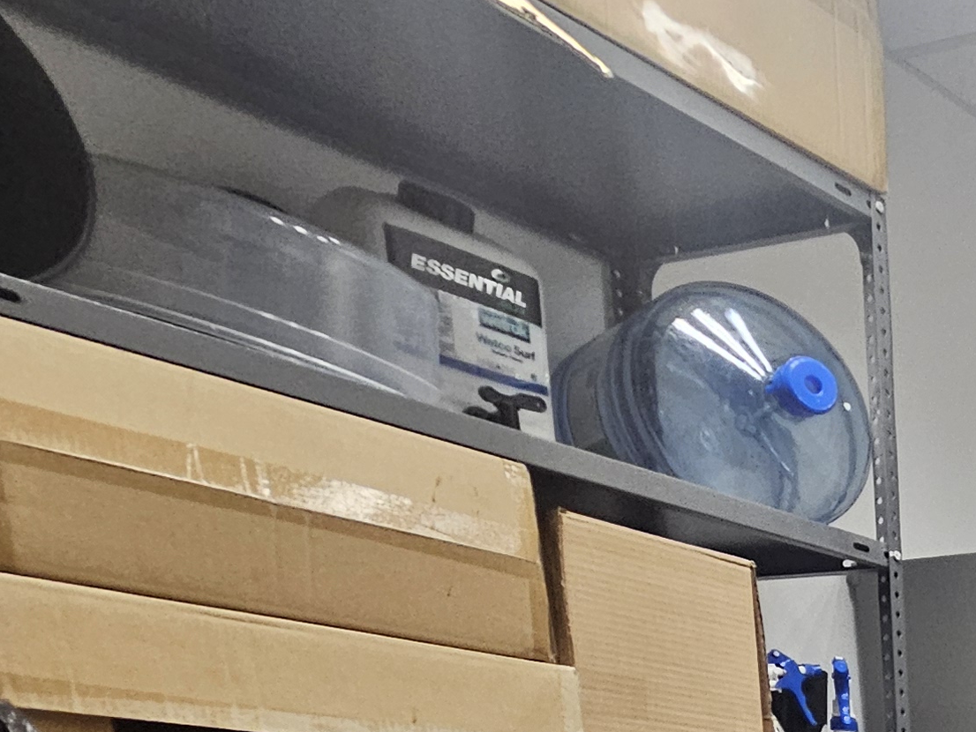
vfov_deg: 23.0
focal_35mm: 47
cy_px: 1179
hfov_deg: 24.5
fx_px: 1325
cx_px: 1636
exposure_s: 1/50
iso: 200
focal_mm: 2.2
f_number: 2.2
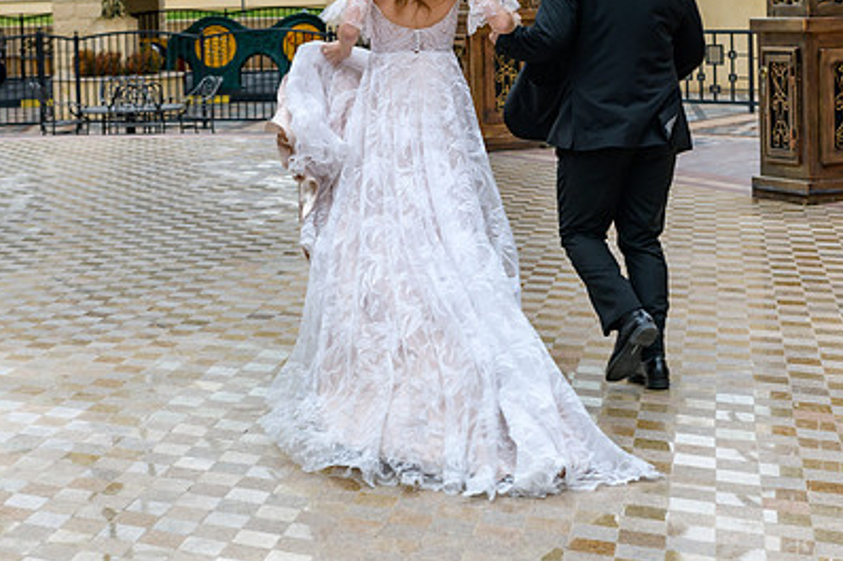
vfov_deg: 13.4
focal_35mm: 102
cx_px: 415
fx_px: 2387
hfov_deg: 20.0
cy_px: 213
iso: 110
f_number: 4.5
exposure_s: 1/250
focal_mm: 70
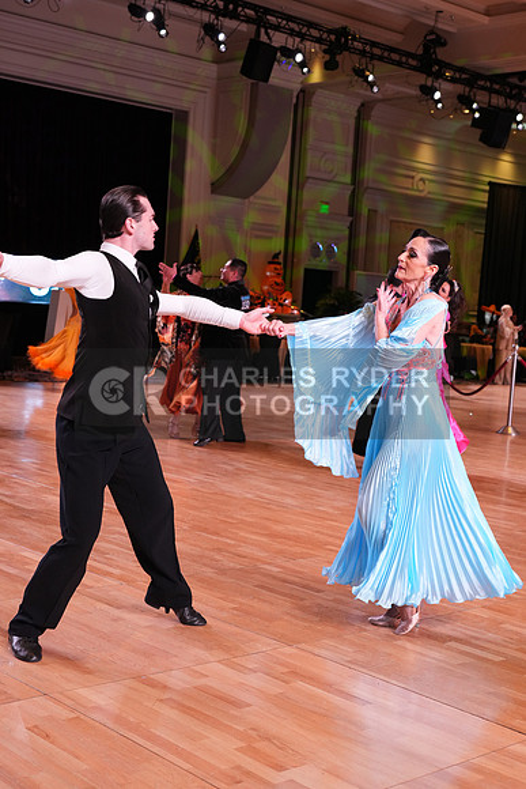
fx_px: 1117
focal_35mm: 51
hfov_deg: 26.5
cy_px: 394
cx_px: 263
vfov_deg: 38.9
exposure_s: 1/250
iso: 2000
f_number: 5.6
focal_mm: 51
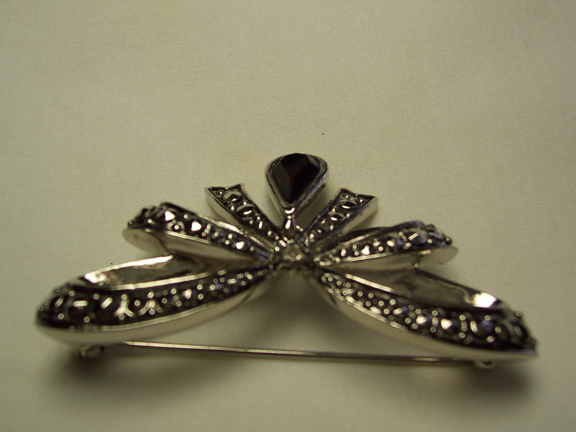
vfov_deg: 38.7
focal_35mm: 37
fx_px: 616
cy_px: 216
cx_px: 288
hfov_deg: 50.1
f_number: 2.8
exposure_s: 1/250
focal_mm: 5.6
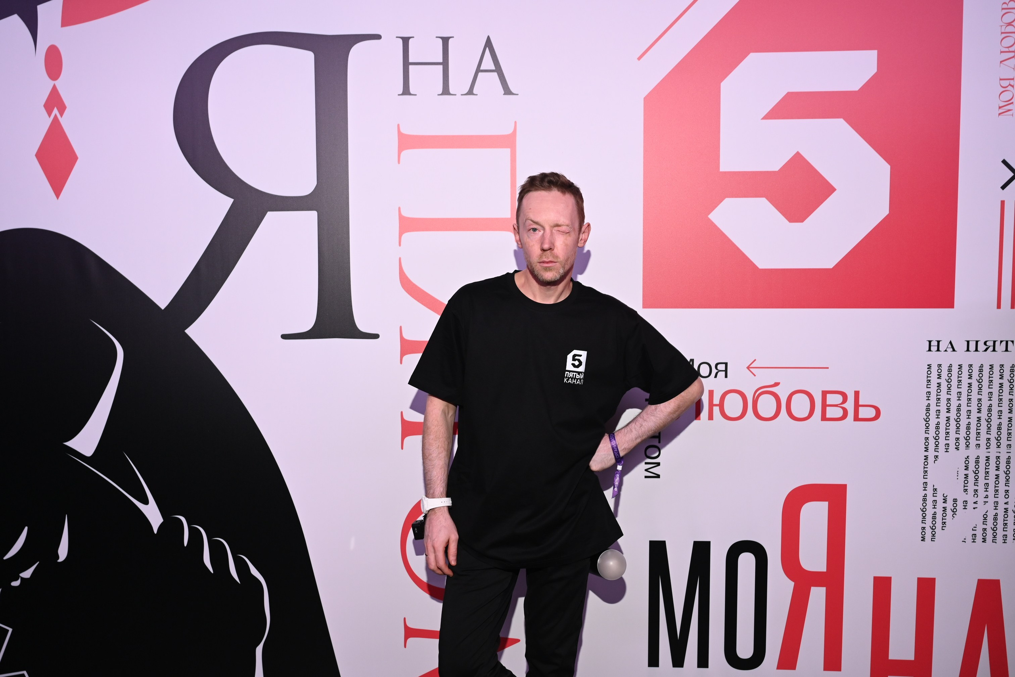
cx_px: 508
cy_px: 338
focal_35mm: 35
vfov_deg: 37.9
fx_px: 987
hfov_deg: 54.4
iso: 640
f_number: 5
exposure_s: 1/125
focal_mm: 35
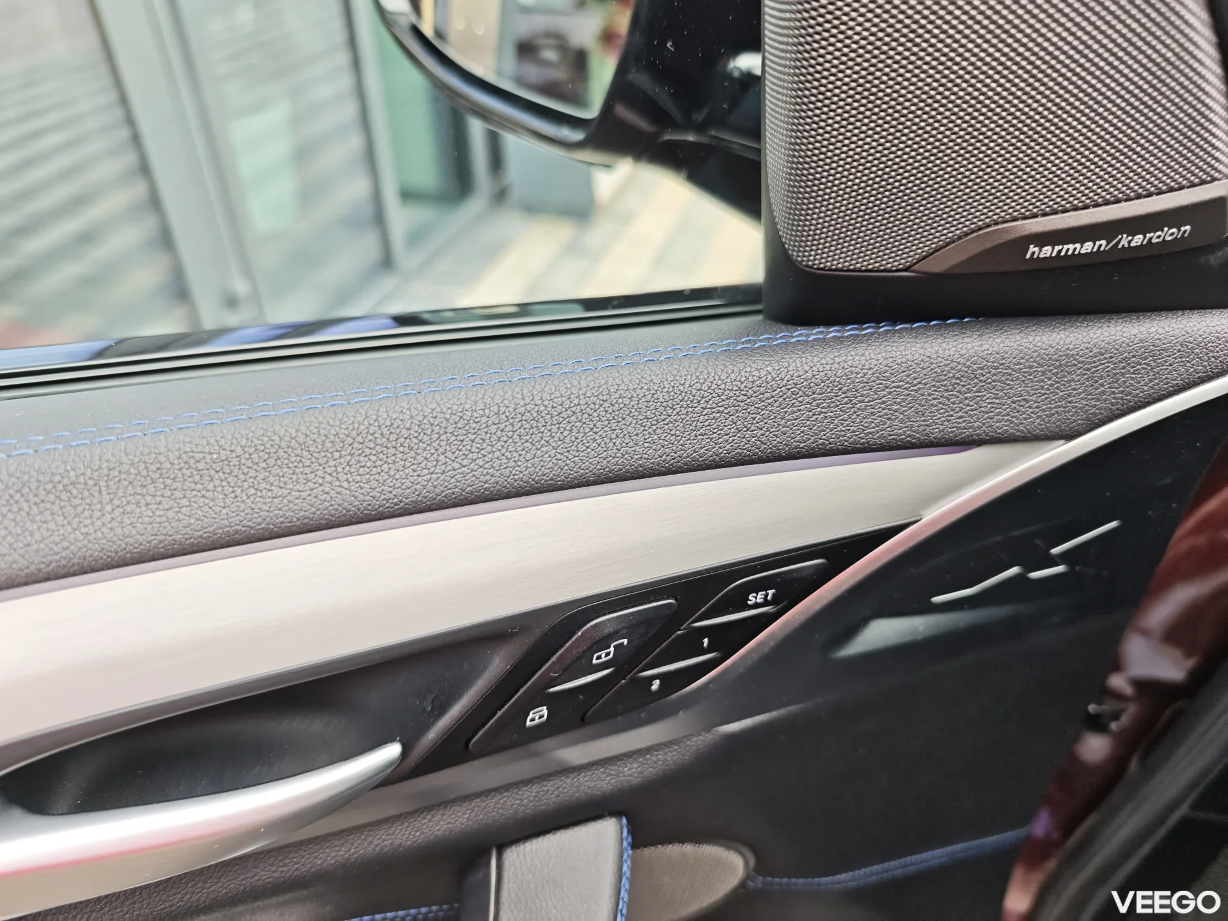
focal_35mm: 23
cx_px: 614
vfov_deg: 58.9
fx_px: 816
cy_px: 460
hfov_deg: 73.9
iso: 50
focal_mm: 6.55
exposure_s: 1/177
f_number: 1.62
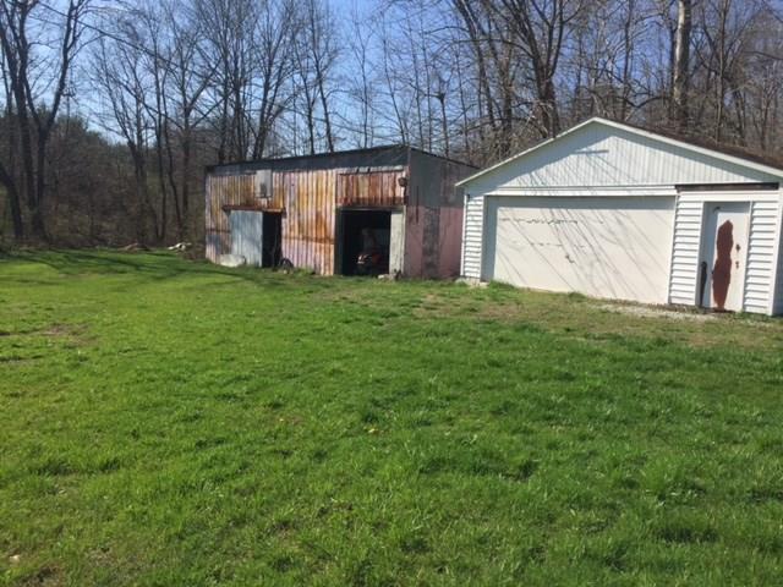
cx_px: 392
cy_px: 294
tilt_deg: -2.3
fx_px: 656
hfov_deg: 61.7
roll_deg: -2.6
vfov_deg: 48.2
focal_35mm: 29
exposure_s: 1/2083
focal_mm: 4.15
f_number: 2.2
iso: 32
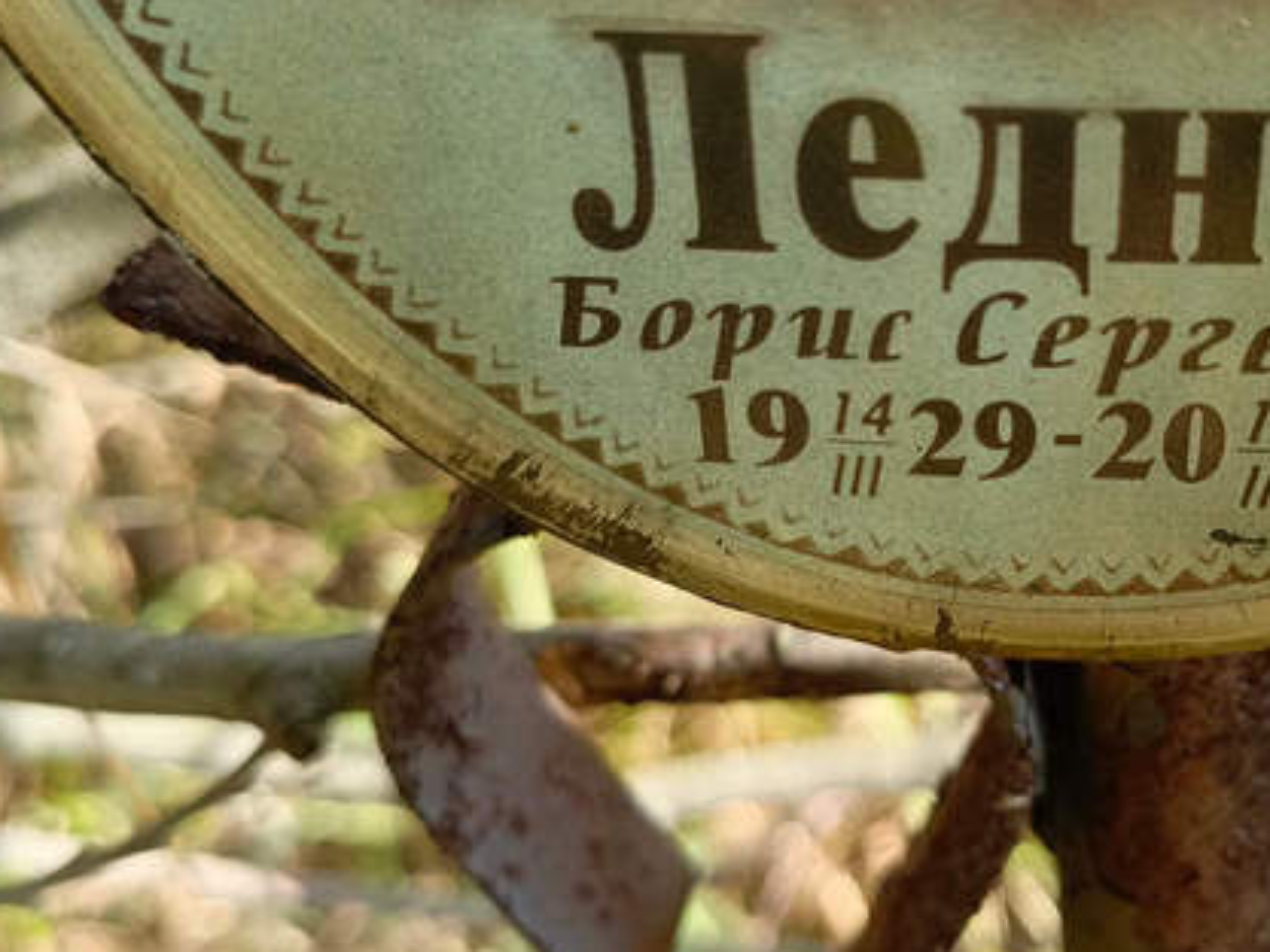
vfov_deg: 30.3
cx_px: 911
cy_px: 493
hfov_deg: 38.9
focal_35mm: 48
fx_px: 1762
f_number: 1.69
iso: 112
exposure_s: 1/190
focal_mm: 4.76
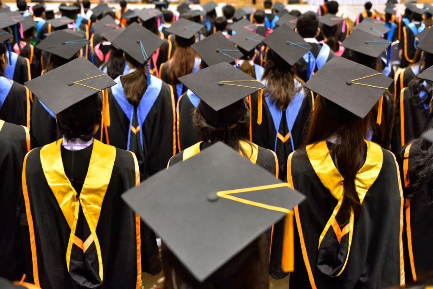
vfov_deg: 35.1
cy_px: 144
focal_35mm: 38
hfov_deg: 50.7
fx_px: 457
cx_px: 216
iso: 640
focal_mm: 38
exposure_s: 1/80
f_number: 3.2
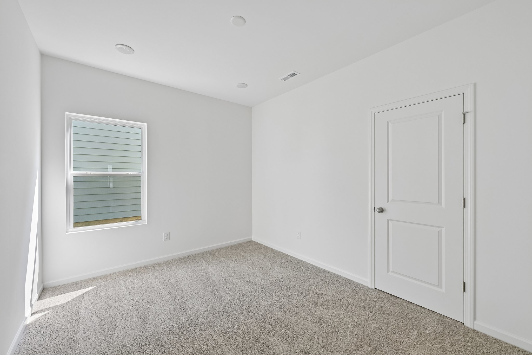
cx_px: 266
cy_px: 178
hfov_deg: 104.3
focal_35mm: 14
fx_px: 207
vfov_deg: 81.2
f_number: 8
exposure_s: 1/15
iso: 125
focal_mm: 14
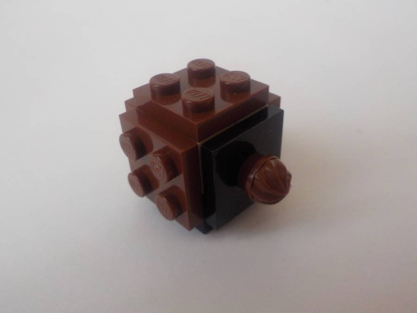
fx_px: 361
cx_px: 208
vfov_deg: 46.8
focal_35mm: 30
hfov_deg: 60.0
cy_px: 156
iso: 360
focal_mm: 4.1
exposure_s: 1/30
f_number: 3.3
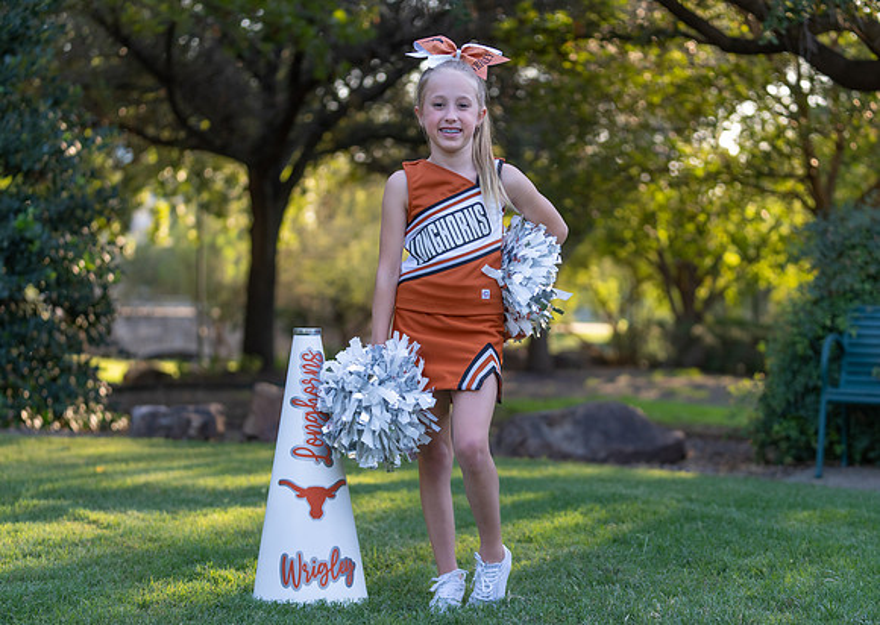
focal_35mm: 78
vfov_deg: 18.2
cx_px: 474
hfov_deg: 25.5
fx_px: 1947
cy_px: 325
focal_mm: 70
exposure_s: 1/320
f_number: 2.8
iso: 200
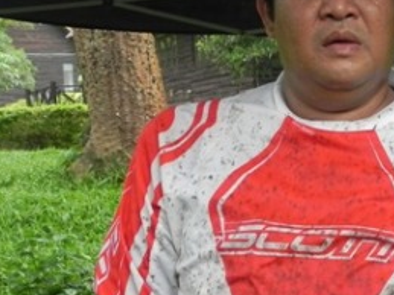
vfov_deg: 16.6
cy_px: 156
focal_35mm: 89
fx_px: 1013
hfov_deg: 21.5
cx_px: 364
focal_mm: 6.6
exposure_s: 1/104
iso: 160
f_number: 3.5
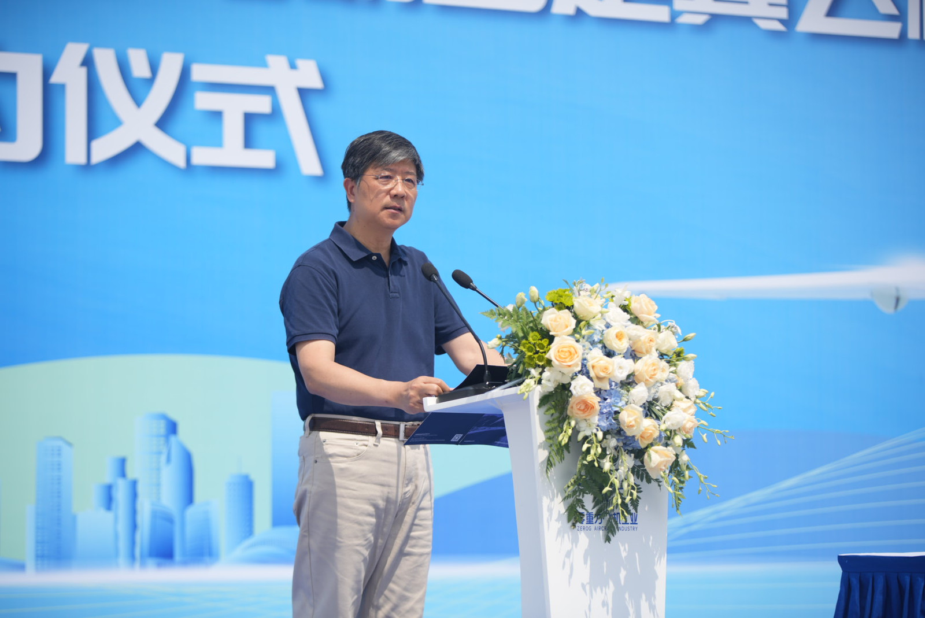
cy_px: 309
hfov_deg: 17.1
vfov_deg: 11.4
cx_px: 462
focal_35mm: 120
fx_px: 3085
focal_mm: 120
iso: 100
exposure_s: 1/2000
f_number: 2.8
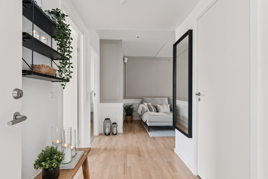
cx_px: 134
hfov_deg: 90.0
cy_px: 90
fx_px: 134
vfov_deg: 67.4
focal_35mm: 18
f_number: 10
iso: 200
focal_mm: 12
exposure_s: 1/3.33
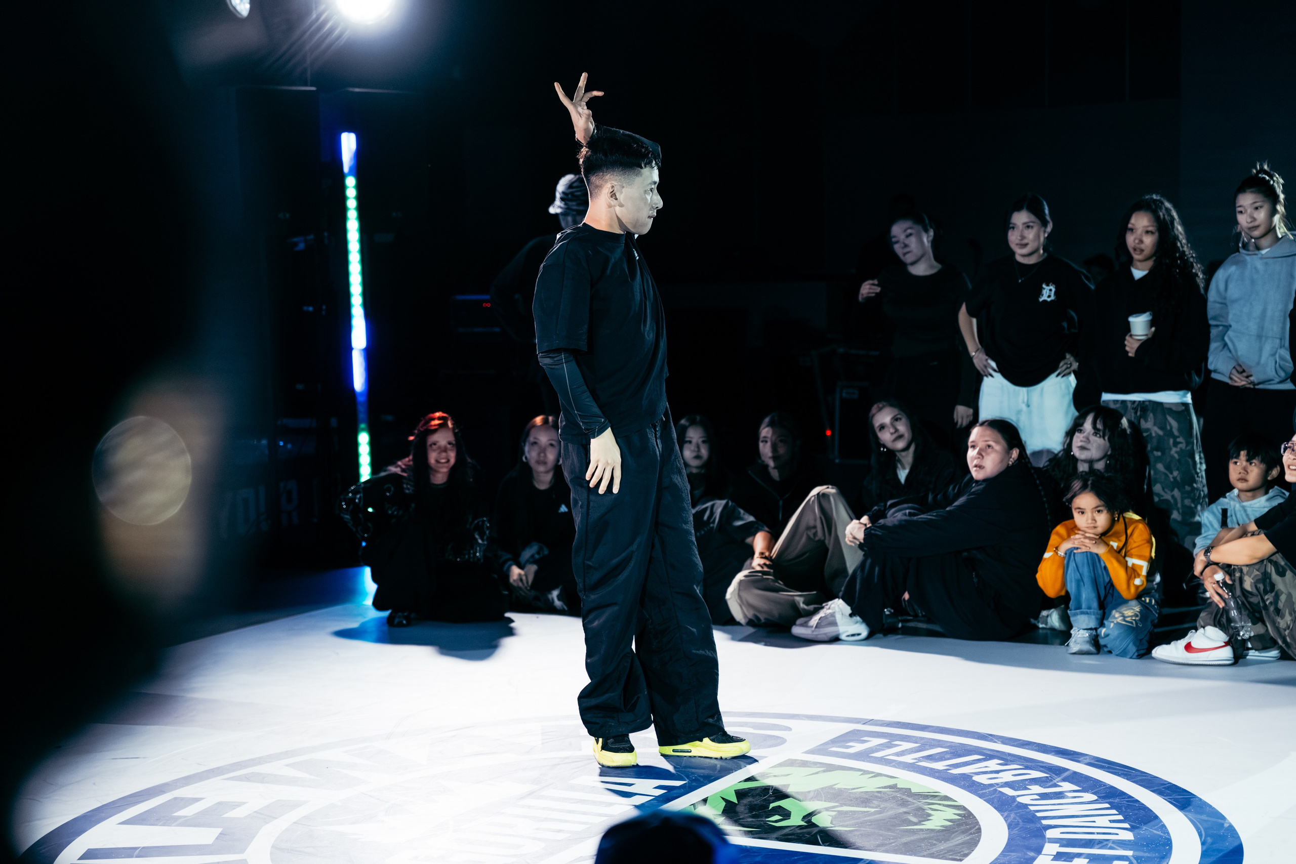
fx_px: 2520
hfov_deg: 28.8
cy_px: 432
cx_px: 648
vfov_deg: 19.5
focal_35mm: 70
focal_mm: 70
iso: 3200
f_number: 2.8
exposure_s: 1/800
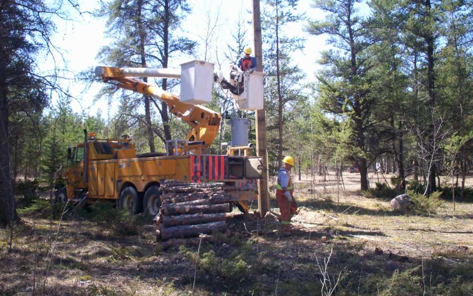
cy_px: 118
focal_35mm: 39
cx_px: 239
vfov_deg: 32.7
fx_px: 503
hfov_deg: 50.4
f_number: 4.5
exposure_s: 1/180
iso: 100
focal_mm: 6
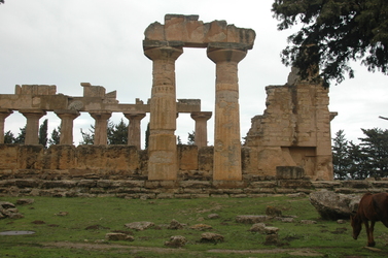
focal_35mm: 42
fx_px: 452
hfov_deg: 46.4
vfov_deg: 31.8
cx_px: 210
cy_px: 120
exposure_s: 1/160
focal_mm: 24
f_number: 6.3
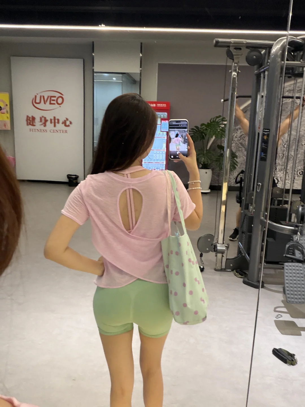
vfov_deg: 60.0
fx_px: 352
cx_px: 152
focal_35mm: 30
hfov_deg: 46.8
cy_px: 204
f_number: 1.9
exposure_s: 1/50
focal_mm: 2.71
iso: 200
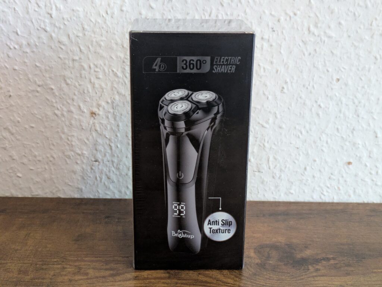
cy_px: 144
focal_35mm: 51
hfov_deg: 37.5
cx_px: 191
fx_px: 563
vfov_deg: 28.6
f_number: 1.89
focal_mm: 5.43
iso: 533
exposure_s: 1/25
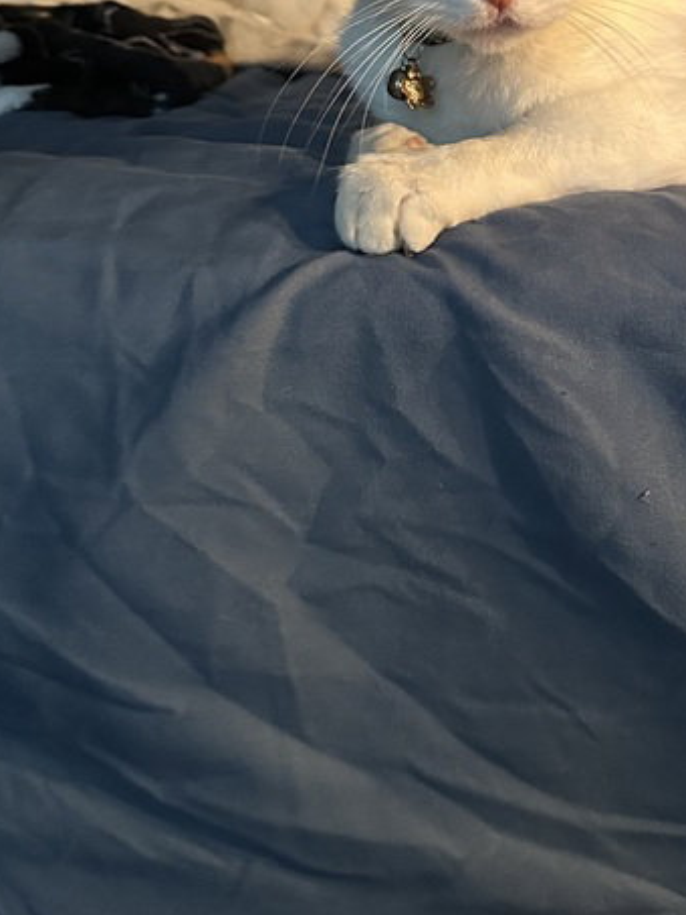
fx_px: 1400
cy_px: 119
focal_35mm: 53
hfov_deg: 25.9
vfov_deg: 34.5
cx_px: 712
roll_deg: -1.1
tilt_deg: -7.7
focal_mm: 6.86
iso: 800
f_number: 1.78
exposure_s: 1/30
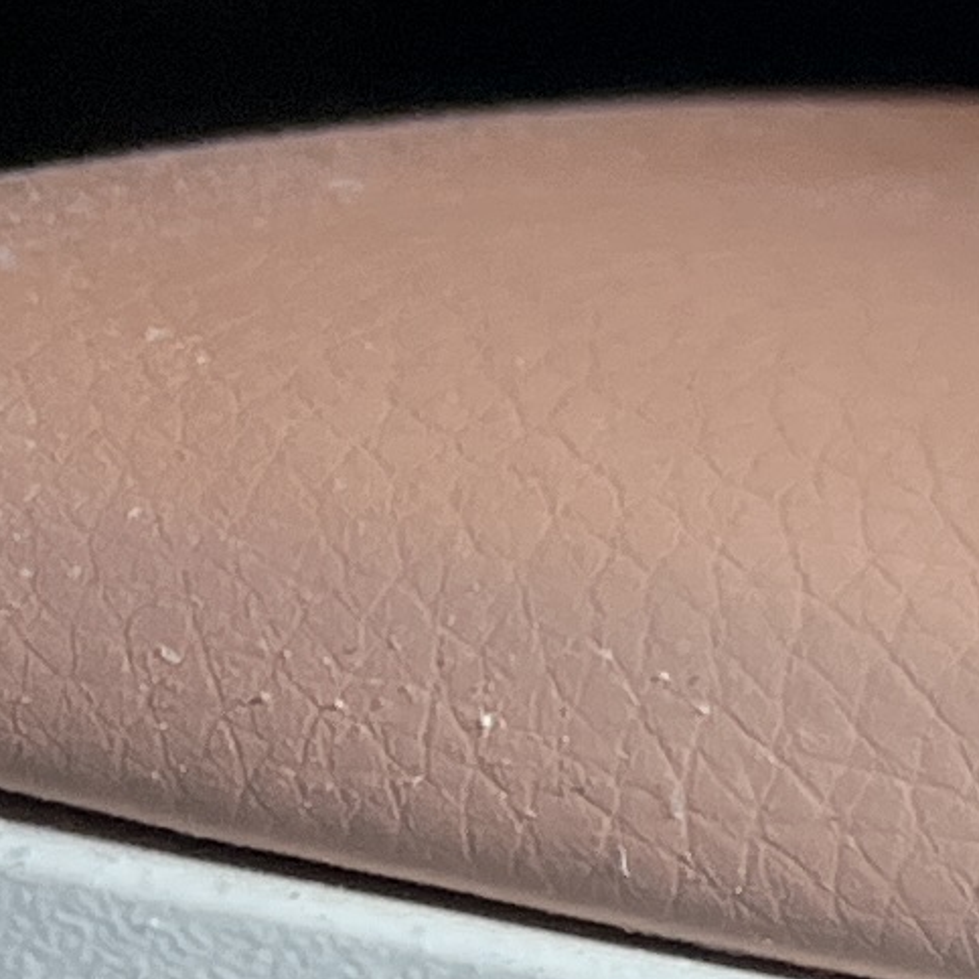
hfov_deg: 7.6
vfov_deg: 8.9
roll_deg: -10.1
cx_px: 3267
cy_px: 1403
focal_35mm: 192
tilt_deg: -17.1
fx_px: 6143
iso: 64
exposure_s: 1/100
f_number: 1.6
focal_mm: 5.1
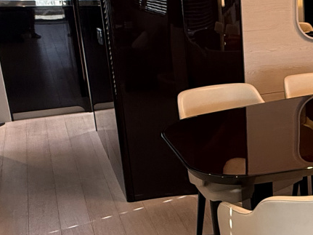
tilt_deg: -15.7
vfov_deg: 28.0
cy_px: 105
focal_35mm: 52
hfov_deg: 30.2
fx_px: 470
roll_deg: -2.0
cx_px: 394
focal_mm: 2.22
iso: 250
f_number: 2.2
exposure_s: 1/120
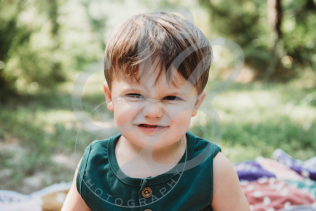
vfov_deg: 23.4
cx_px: 158
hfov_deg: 34.5
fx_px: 509
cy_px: 106
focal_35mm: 58
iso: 200
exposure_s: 1/125
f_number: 5
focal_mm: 58
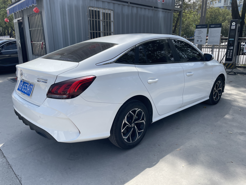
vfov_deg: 53.1
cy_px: 92
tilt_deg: -14.9
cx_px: 123
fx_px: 185
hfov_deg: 67.3
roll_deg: +0.5
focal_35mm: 26
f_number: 1.6
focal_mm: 4.2
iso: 32
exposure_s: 1/2564
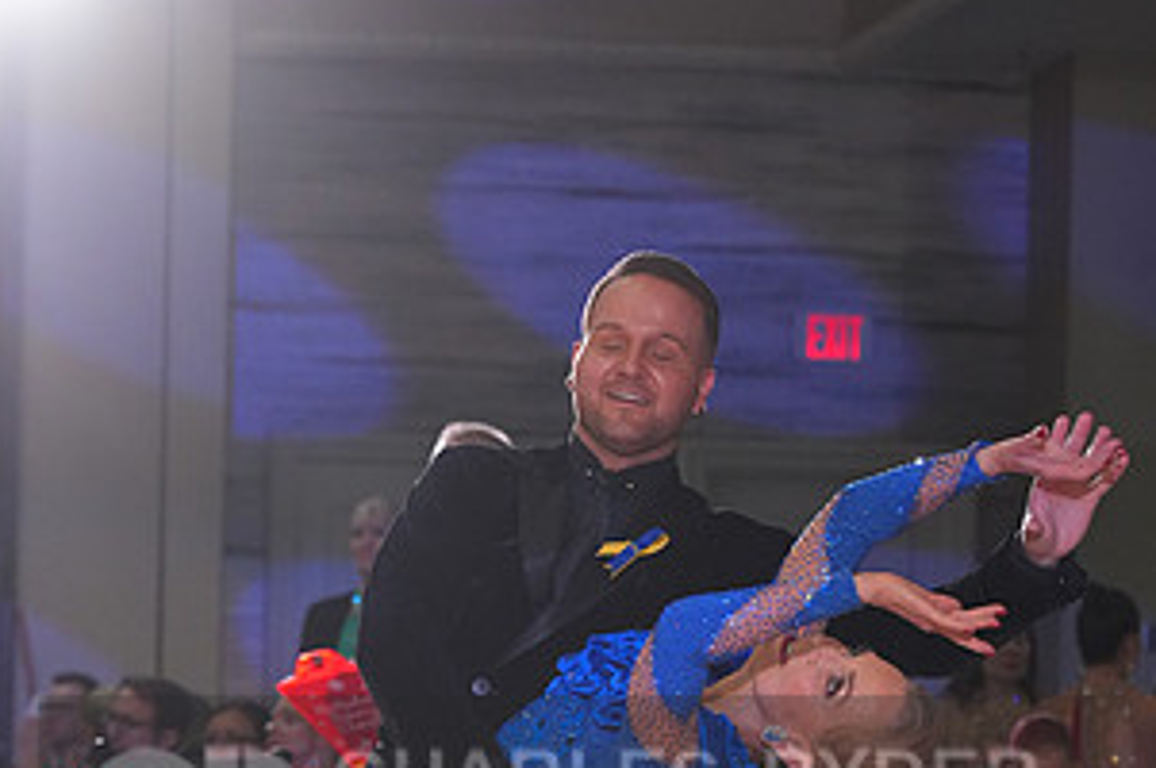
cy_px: 826
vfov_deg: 7.1
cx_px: 570
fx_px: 6191
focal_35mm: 193
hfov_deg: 10.7
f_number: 5.6
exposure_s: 1/200
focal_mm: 100
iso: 3200
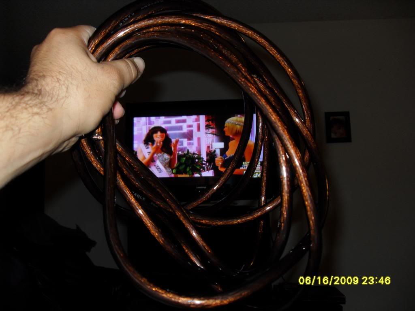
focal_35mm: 34
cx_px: 208
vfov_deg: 41.8
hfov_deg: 54.0
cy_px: 156
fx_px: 408
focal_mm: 6.3
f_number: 2.8
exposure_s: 1/45
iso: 100
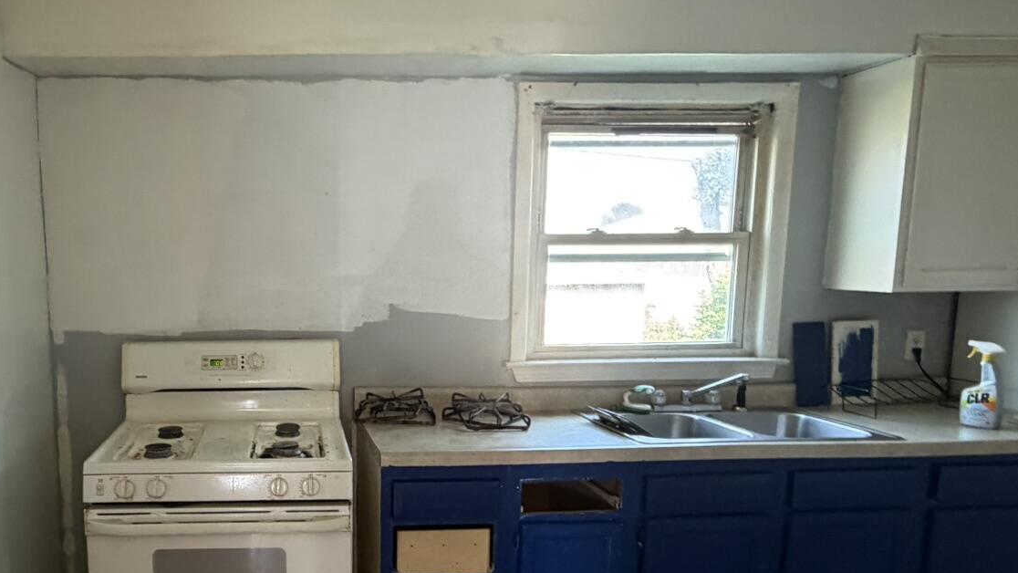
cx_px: 302
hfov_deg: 65.2
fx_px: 756
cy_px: 371
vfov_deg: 41.1
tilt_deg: -11.9
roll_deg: +2.6
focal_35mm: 28
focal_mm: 2.22
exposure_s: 1/78
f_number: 2.2
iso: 320
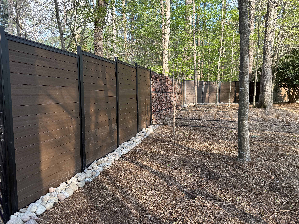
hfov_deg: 71.6
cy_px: 112
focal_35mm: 24
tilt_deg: -4.9
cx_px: 150
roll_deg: +0.3
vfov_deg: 56.8
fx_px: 207
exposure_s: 1/261
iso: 100
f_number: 1.78
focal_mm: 6.76
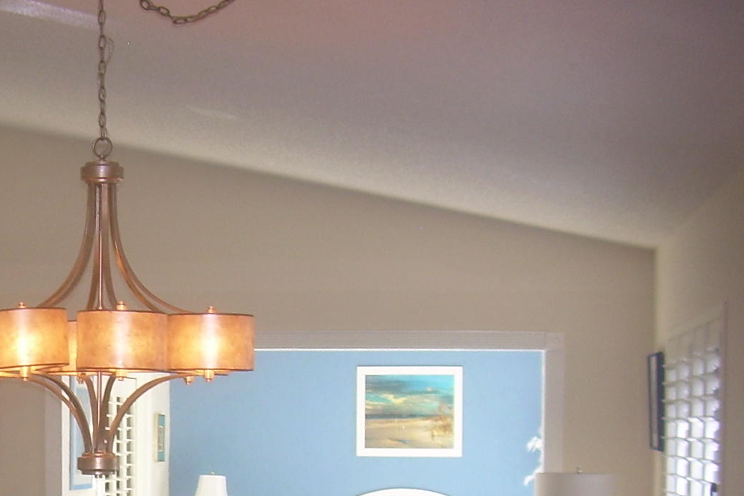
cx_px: -14
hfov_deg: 22.4
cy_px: 551
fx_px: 1798
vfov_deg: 15.3
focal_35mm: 87
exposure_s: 1/30
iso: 50
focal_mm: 6.3
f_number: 2.8
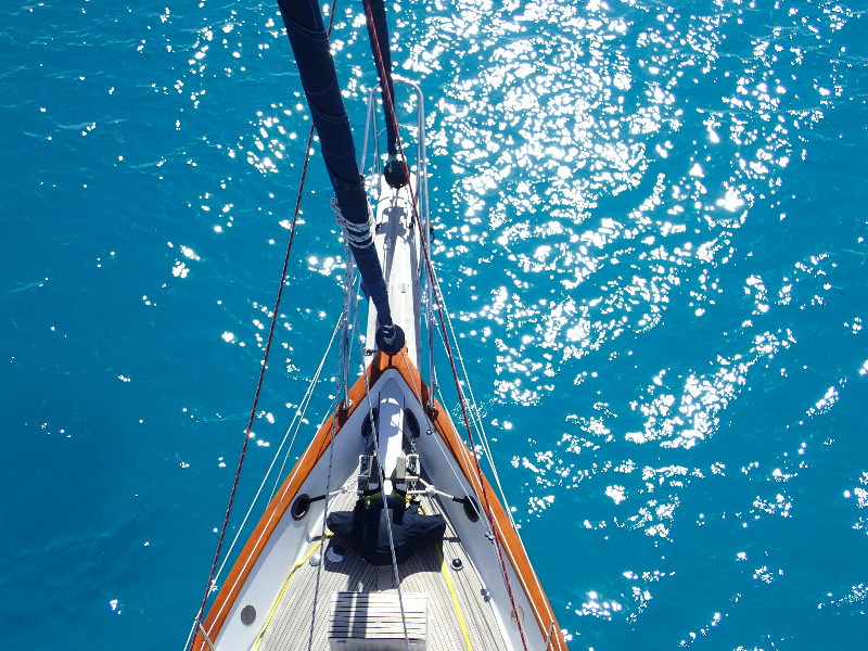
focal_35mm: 46
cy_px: 326
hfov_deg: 41.2
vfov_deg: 31.5
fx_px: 1153
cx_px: 434
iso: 100
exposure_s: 1/800
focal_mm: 8.41
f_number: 4.5
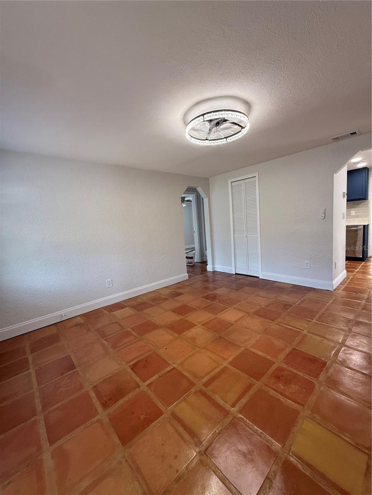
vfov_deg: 102.1
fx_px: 201
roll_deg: +3.0
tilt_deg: -5.9
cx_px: 186
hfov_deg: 85.7
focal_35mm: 14
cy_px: 248
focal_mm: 2.22
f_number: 2.2
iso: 200
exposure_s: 1/99
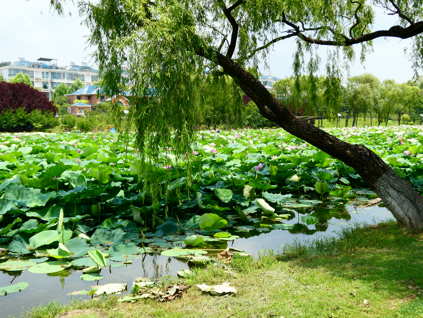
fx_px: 489
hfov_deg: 46.8
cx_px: 212
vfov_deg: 36.0
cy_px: 159
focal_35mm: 40
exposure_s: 1/500
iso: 80
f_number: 3.8
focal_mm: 7.2
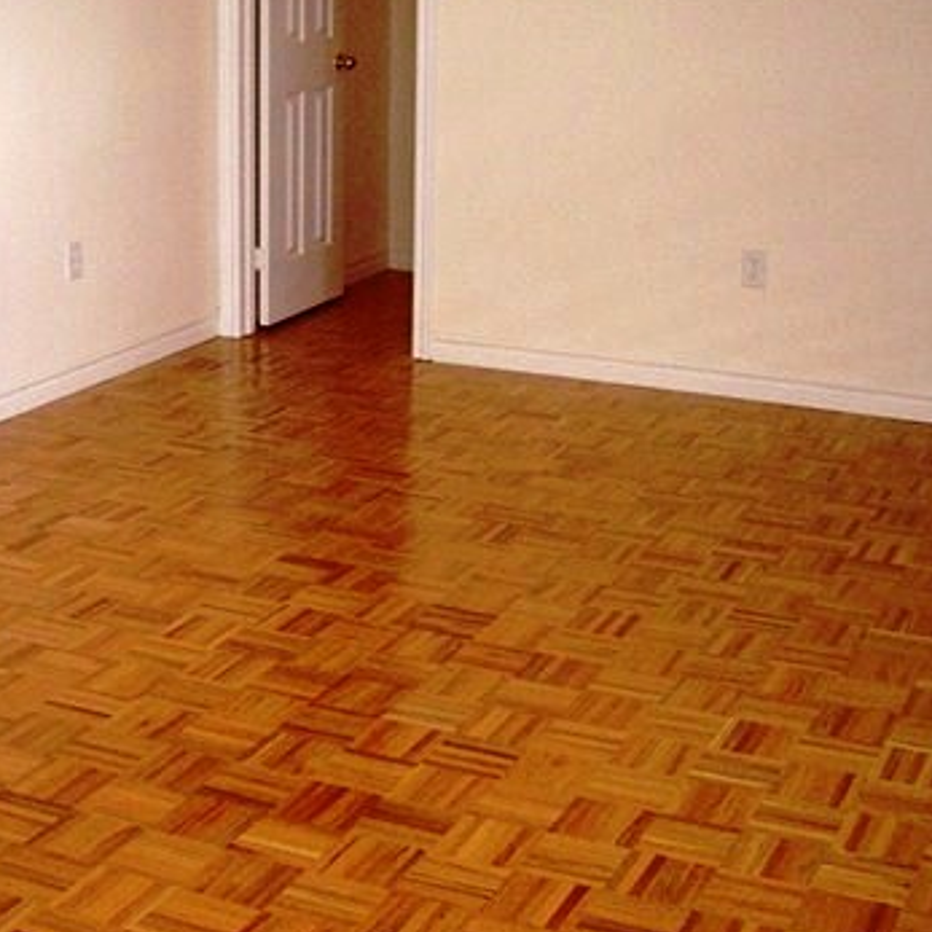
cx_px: 269
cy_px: 392
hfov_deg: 27.4
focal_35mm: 62
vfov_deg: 27.7
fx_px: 1889
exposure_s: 1/80
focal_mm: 5.8
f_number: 2.6
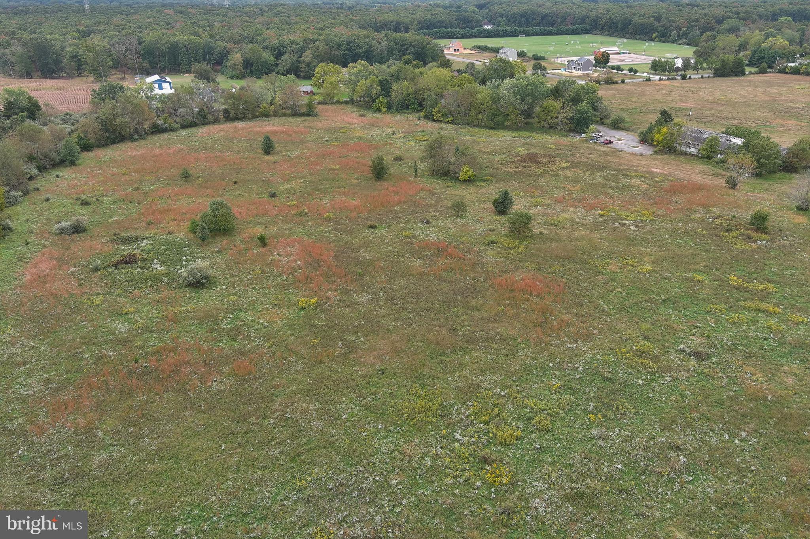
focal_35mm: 29
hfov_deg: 63.7
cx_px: 405
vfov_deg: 44.9
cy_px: 270
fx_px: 652
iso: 100
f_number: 2.8
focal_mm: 10.57
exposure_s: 1/160
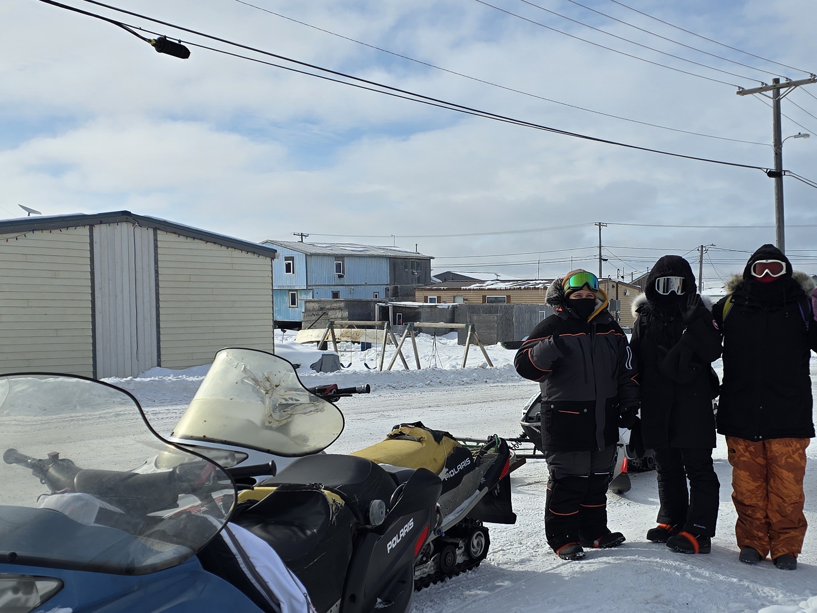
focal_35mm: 49
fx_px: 1156
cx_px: 523
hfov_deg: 38.6
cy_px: 392
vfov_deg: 29.5
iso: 12
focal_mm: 6.3
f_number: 1.7
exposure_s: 1/1632
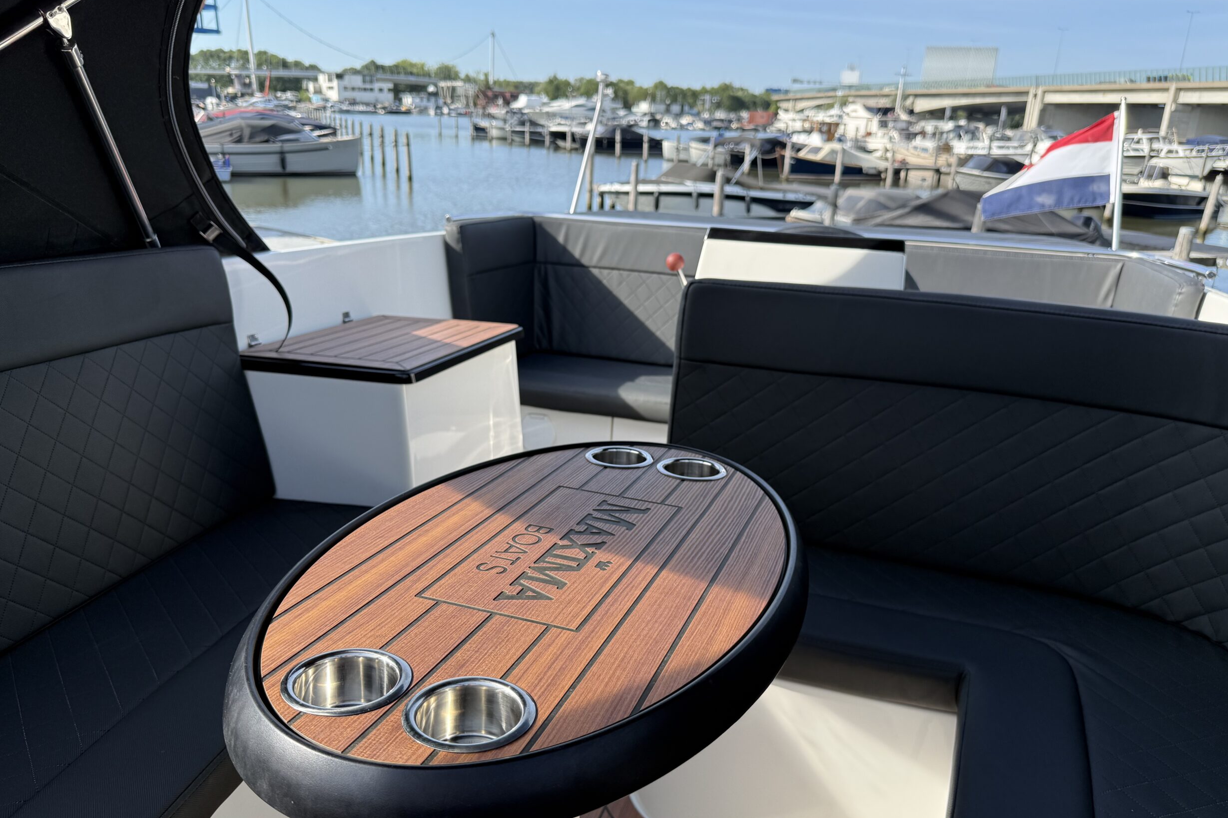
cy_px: 440
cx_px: 623
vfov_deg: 49.5
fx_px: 887
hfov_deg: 69.4
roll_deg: -2.6
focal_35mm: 26
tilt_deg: -19.9
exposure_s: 1/1855
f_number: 1.78
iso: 80
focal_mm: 6.76
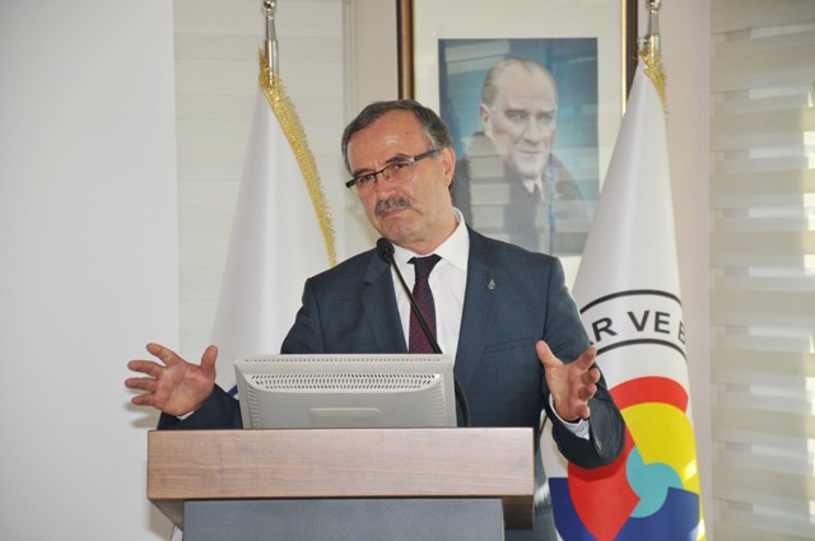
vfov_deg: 9.1
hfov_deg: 13.7
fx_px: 3391
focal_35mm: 150
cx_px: 408
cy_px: 270
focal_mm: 100
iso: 320
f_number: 5.6
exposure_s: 1/60
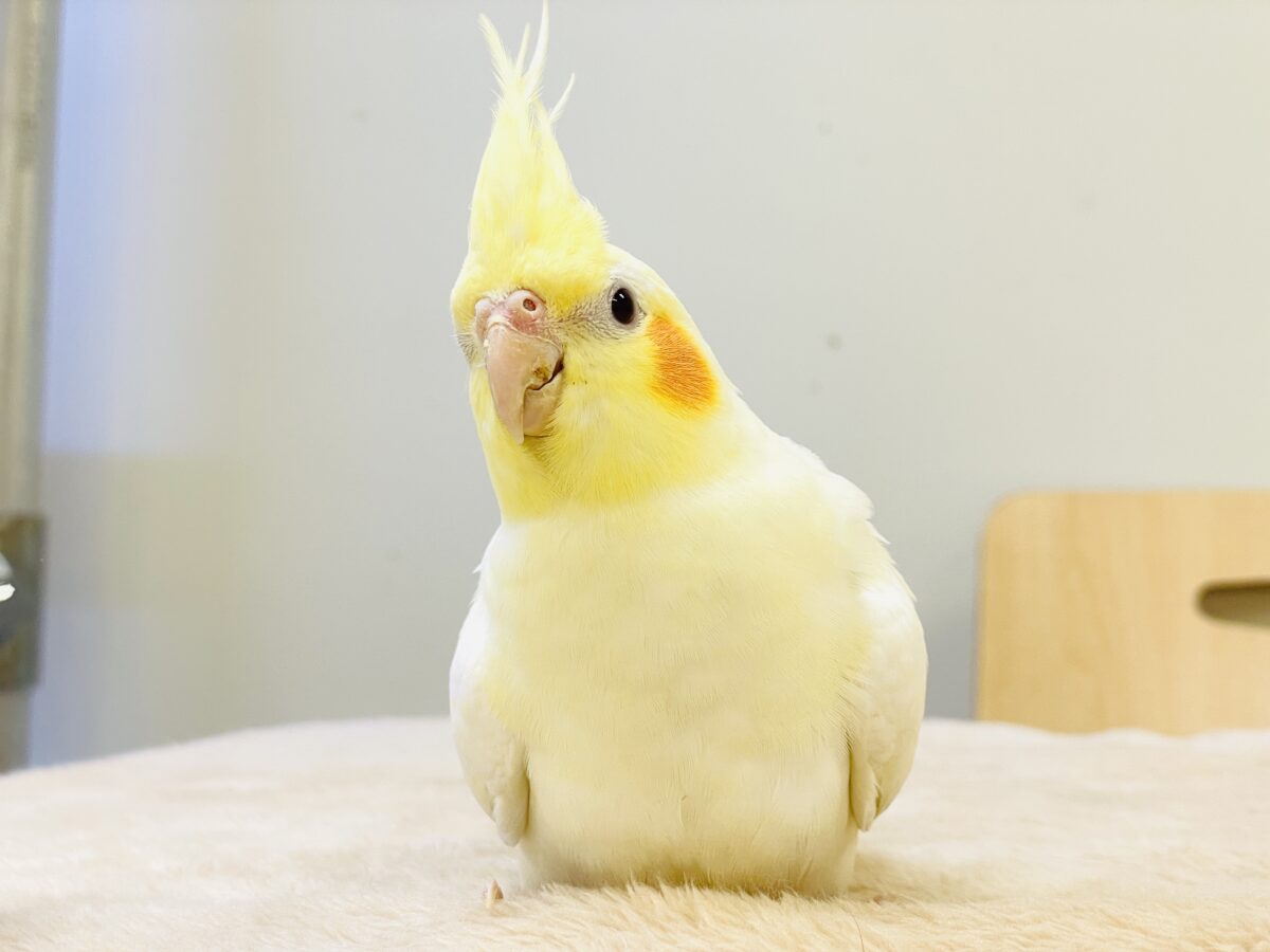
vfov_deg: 28.0
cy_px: 476
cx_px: 635
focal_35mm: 52
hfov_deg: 36.8
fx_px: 1908
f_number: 2
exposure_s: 1/99
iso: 64
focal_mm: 6
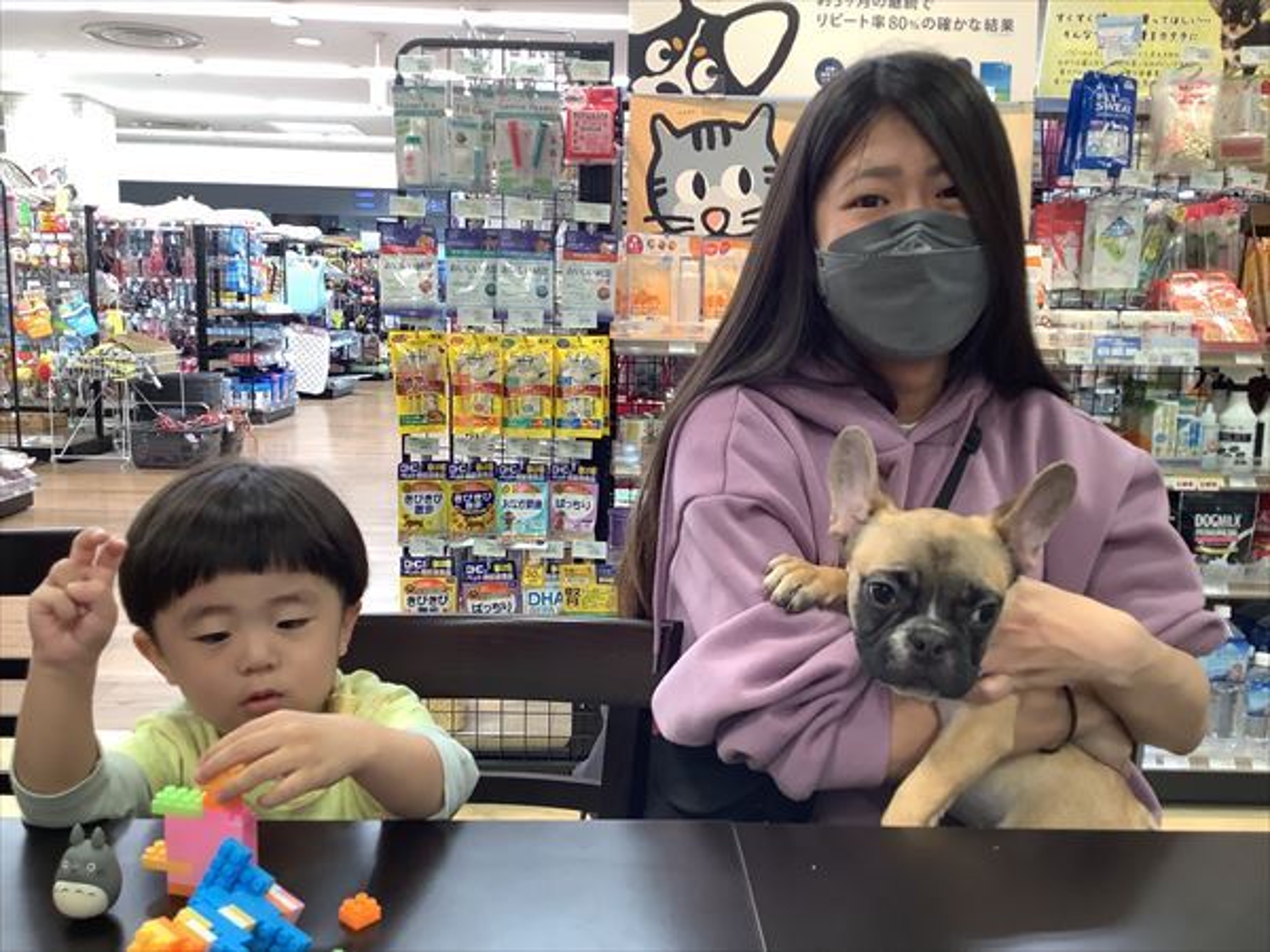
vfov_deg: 45.4
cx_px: 635
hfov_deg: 58.4
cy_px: 476
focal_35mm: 31
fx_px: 1137
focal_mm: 3.3
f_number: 2.4
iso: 100
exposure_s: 1/50
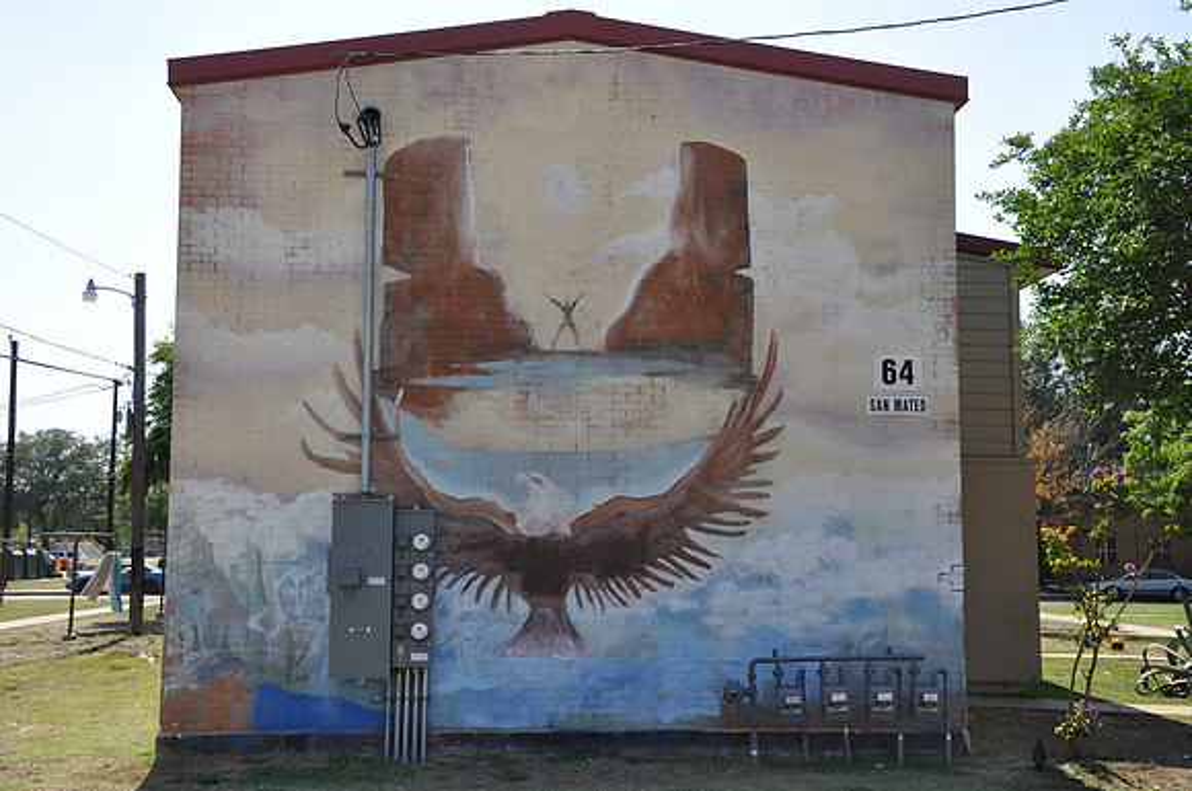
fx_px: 1488
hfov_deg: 43.7
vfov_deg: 29.8
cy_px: 396
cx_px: 596
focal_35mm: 45
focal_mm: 30
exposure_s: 1/100
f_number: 10
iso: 200
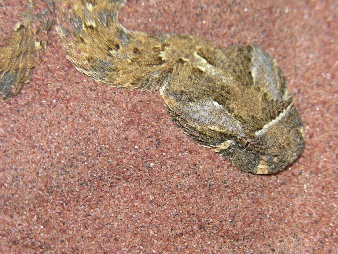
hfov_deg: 12.9
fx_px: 1494
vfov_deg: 9.7
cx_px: 170
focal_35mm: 153
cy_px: 138
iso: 50
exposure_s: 1/60.1
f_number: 3.8
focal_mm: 35.9
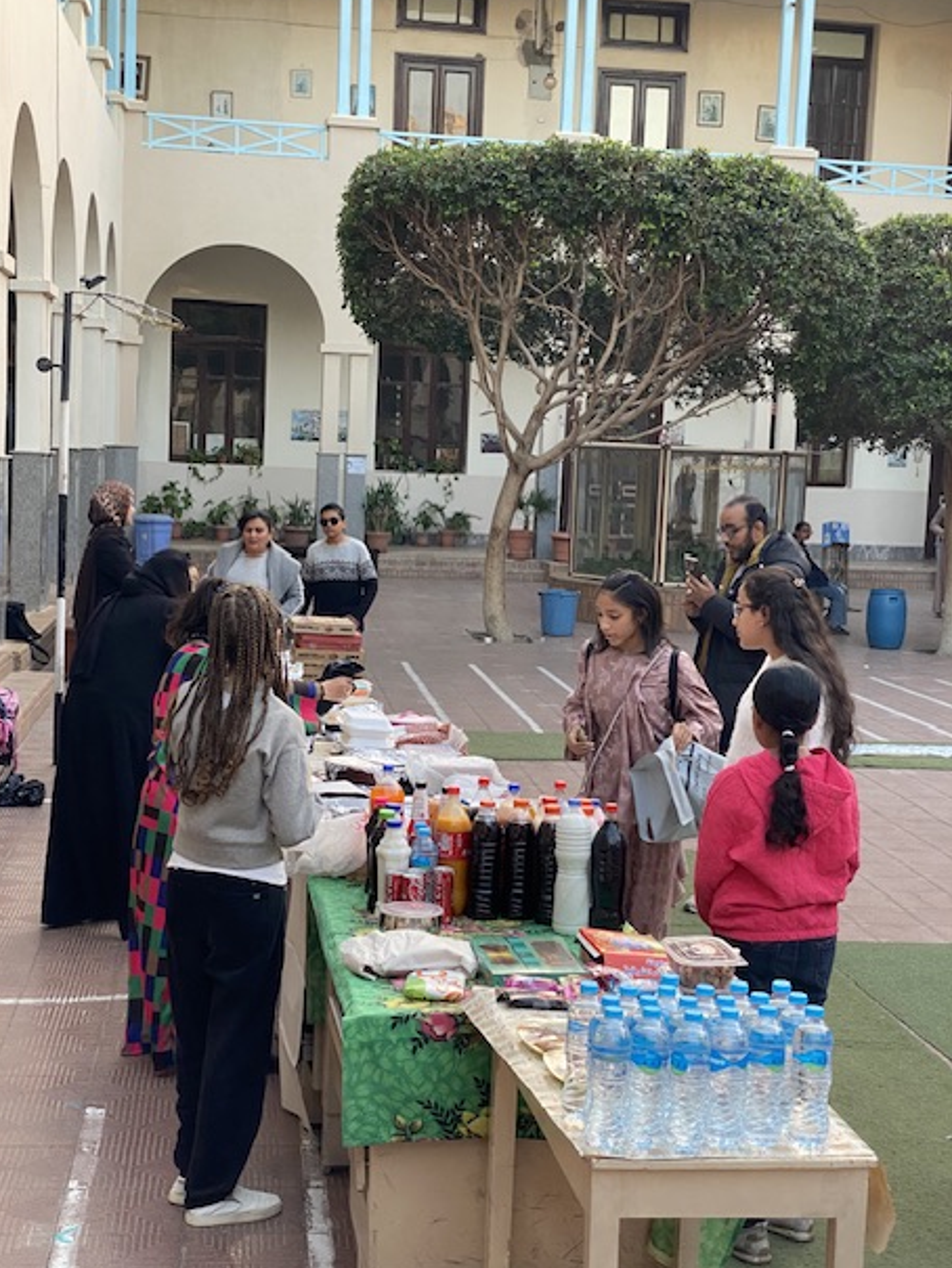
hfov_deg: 26.6
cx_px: 451
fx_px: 2016
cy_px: 639
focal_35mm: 55
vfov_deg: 34.9
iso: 50
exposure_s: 1/122
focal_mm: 6
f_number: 2
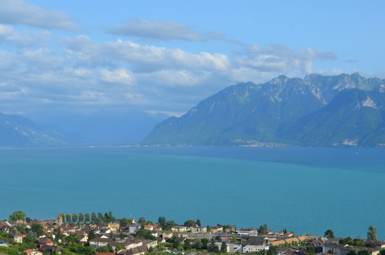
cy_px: 128
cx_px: 192
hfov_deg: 33.5
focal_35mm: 60
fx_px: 640
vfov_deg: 22.5
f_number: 8
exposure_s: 1/250
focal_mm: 40
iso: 100
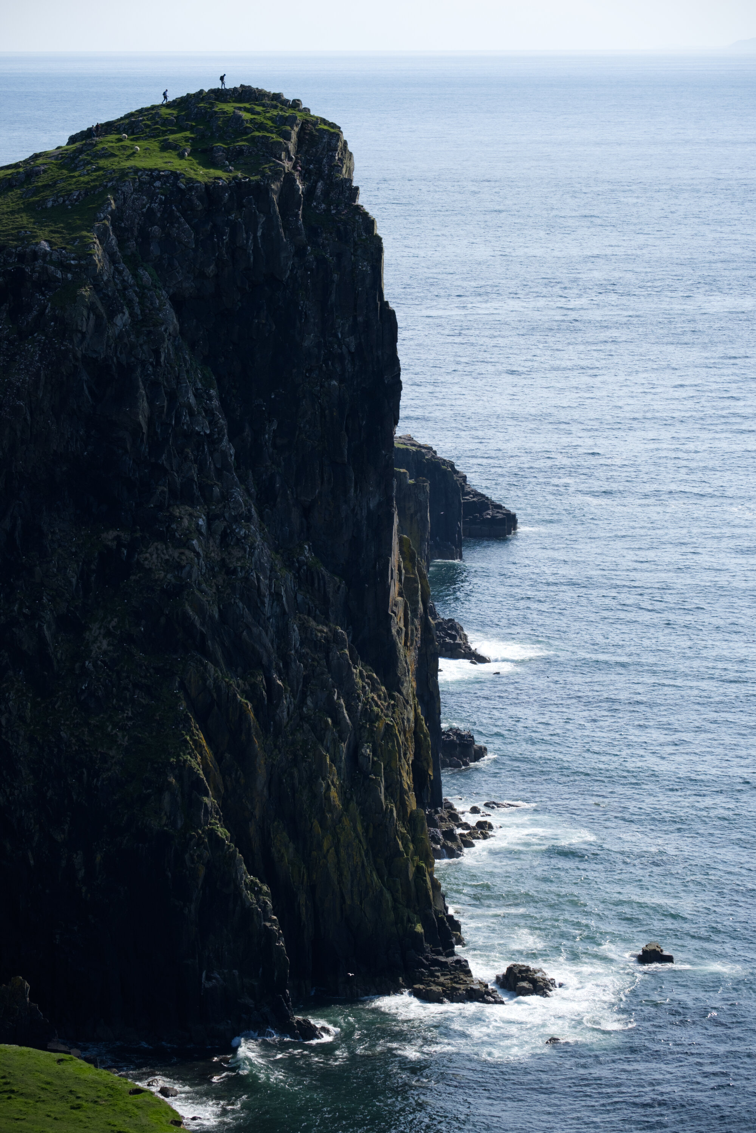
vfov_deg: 19.4
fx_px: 3304
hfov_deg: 13.1
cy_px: 566
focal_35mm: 105
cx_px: 378
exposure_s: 1/1000
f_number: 5.6
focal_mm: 70
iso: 320
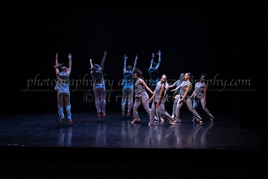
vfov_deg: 30.7
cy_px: 94
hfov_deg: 44.5
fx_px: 325
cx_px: 160
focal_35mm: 44
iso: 4000
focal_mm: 36
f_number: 4
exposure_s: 1/320
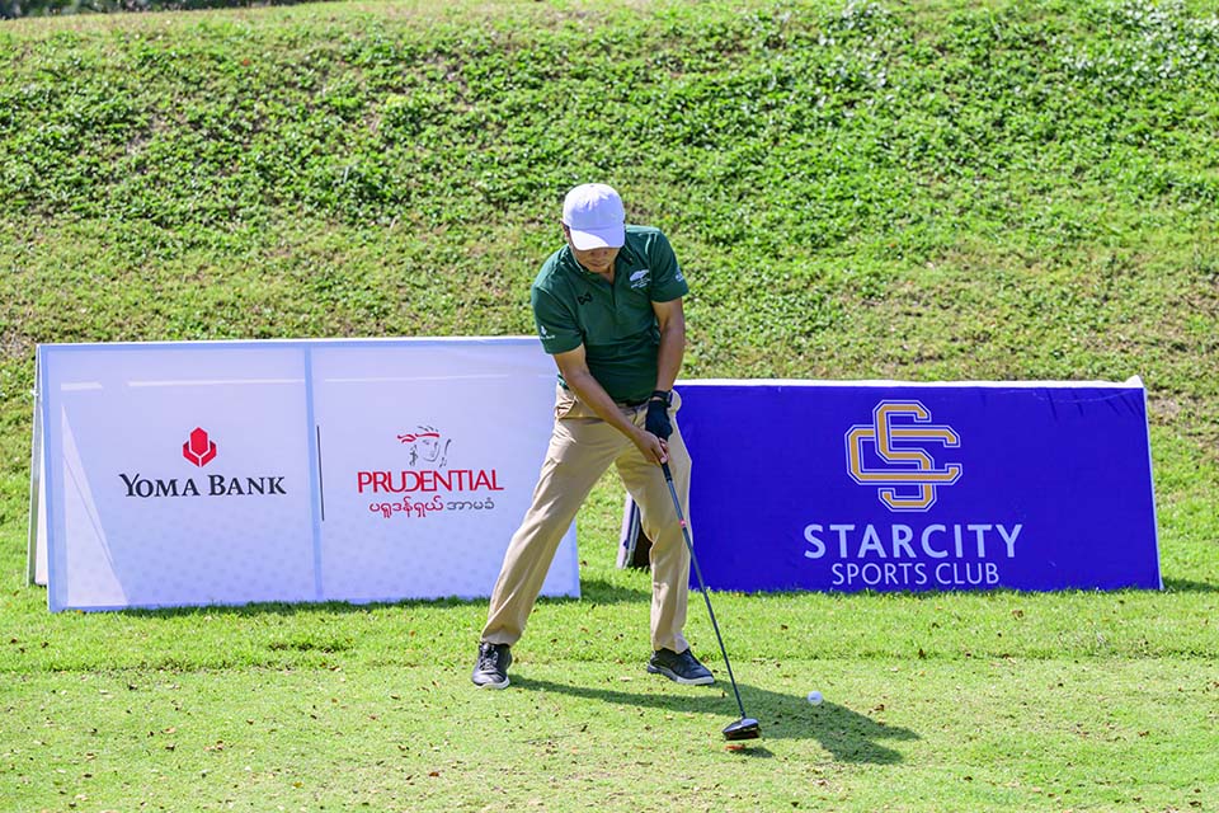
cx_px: 610
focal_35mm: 103
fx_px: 3487
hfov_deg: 19.8
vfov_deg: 13.3
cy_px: 406
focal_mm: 103
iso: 450
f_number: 3.2
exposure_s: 1/6400
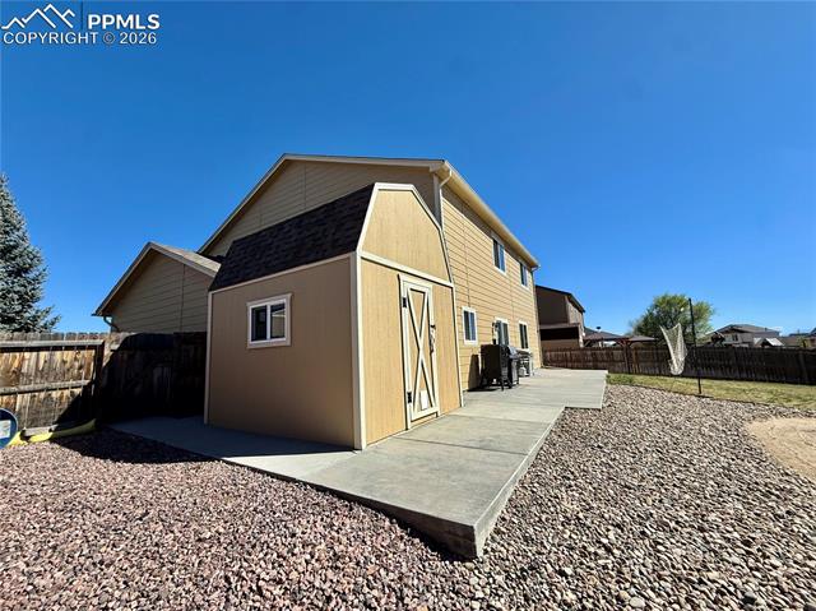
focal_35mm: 14
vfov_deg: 85.6
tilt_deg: +8.8
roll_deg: +2.6
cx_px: 408
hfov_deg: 102.1
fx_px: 330
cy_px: 306
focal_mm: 2.22
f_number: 2.2
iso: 50
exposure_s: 1/3460
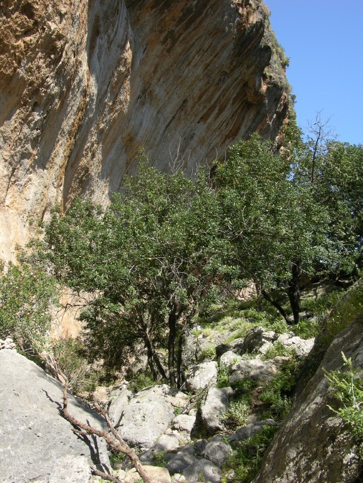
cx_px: 182
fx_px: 489
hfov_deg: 40.7
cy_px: 242
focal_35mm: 35
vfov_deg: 52.6
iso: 50
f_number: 5
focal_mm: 8.9
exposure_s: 1/170
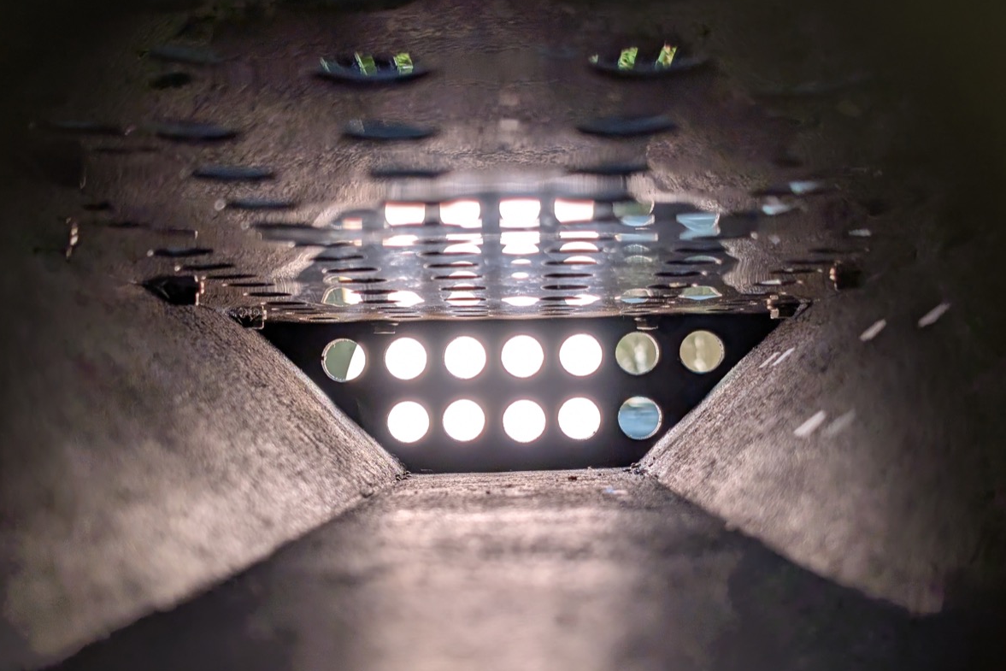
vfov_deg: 26.0
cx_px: 508
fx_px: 1453
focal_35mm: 52
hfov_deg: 38.2
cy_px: 356
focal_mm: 6.9
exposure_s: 1/226
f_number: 1.68
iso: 32
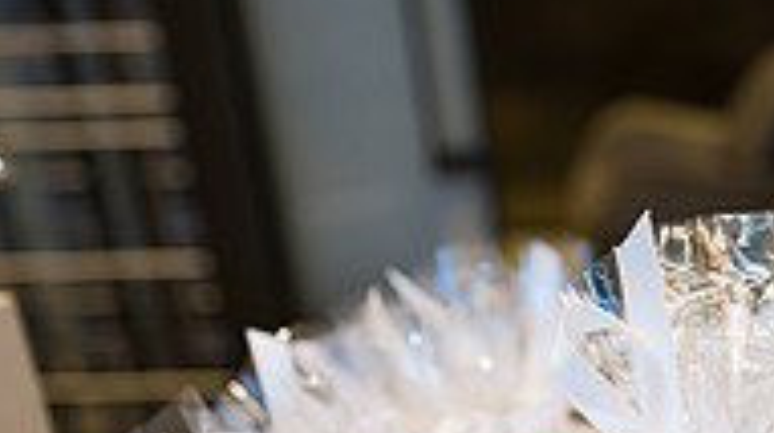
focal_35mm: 86
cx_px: 932
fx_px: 1763
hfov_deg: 22.7
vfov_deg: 13.3
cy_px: 619
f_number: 4
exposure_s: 1/200
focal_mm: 27
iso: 400
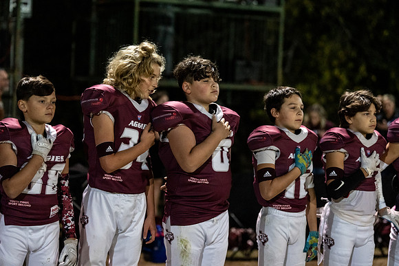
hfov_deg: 18.9
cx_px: 200
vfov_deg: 12.7
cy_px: 133
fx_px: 1197
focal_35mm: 108
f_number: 2.8
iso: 5000
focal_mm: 108
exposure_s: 1/320
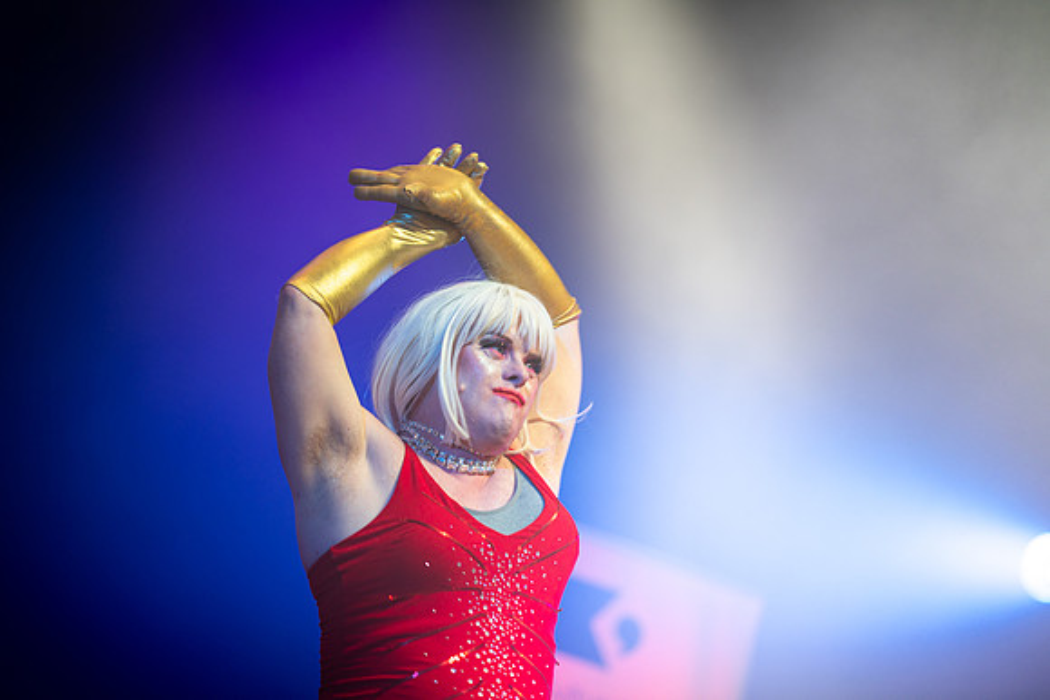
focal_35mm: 85
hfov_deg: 23.9
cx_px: 525
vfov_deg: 16.1
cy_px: 350
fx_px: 2480
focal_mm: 85
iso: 250
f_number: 1.8
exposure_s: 1/200
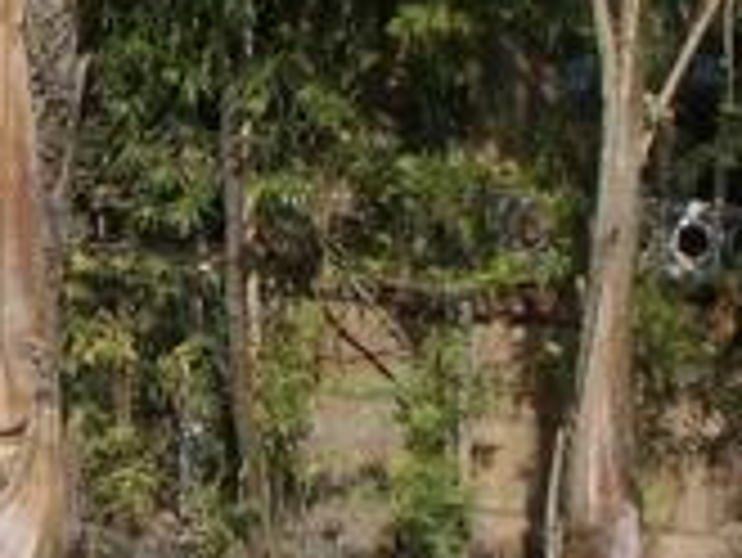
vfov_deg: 6.8
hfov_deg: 9.0
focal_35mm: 217
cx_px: -112
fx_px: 4655
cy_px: 54
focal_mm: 5.8
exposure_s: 1/1000
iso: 50
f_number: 4.3
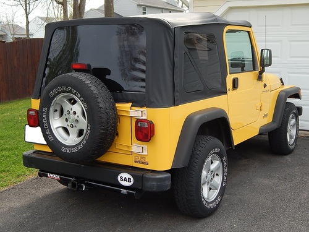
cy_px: 116
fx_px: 437
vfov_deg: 29.7
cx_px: 154
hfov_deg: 38.9
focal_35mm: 49
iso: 125
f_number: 3.7
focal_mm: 8.6
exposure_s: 1/400
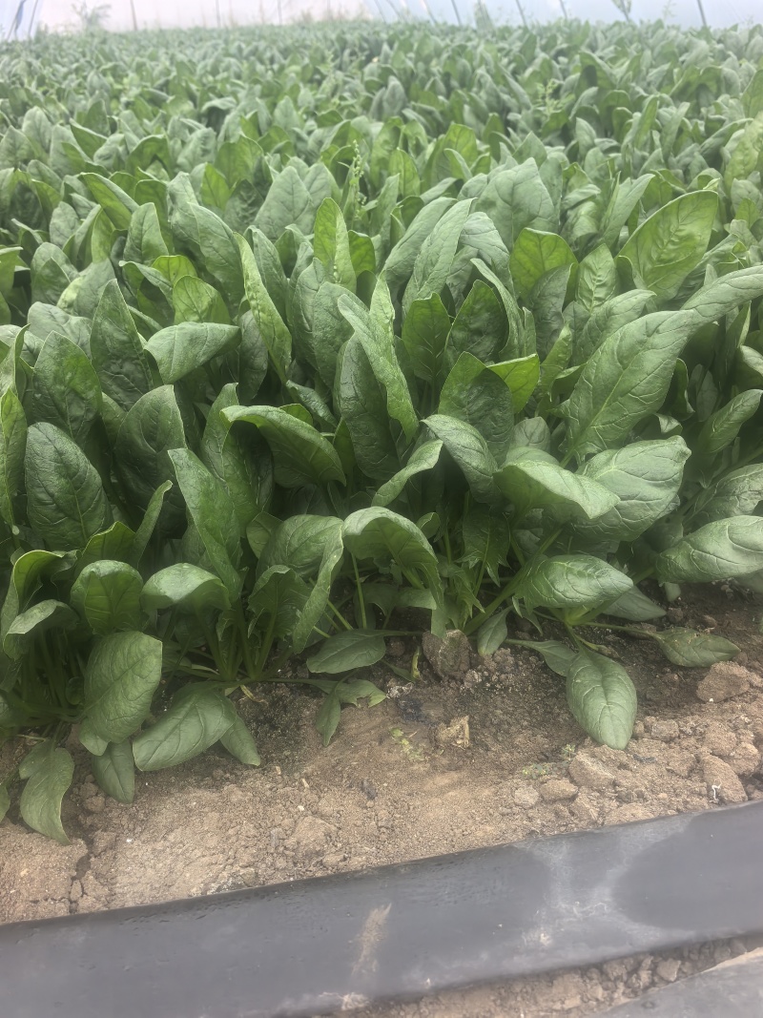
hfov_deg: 51.3
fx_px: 794
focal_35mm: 27
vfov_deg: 65.3
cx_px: 382
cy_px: 509
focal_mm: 6.98
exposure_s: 1/50
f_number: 2
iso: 320
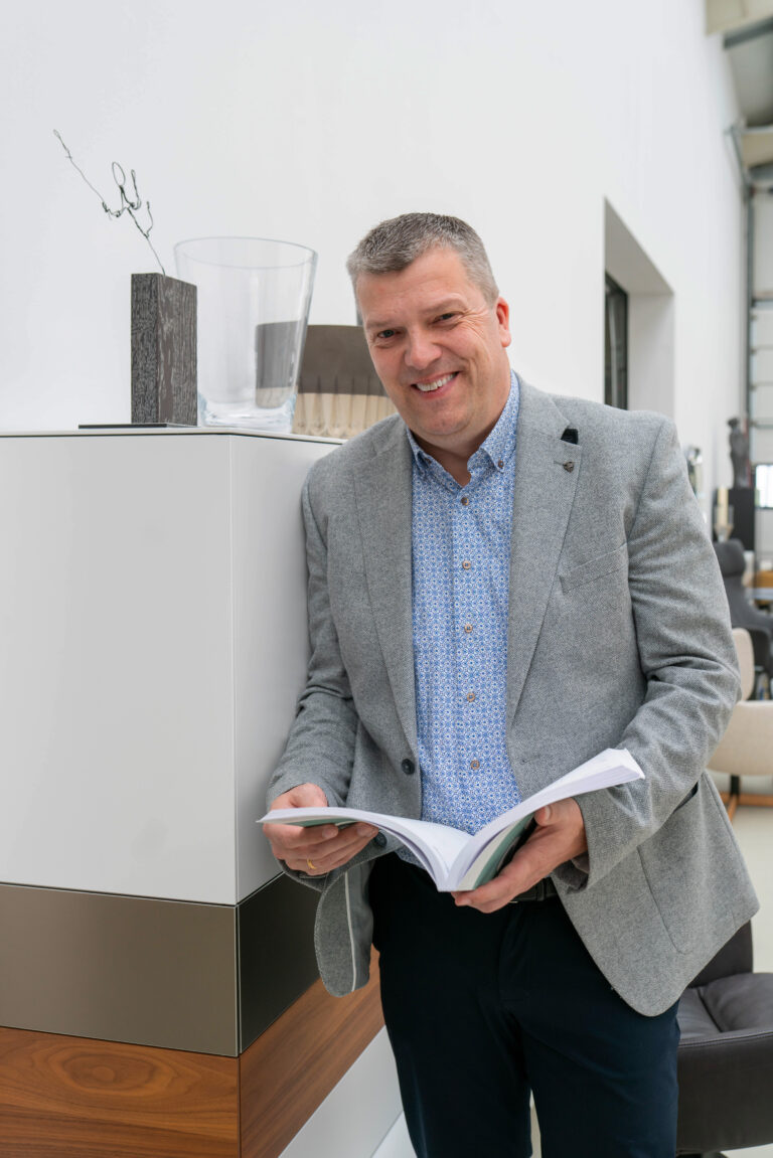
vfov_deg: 54.4
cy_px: 579
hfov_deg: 37.9
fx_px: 1127
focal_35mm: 35
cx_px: 386
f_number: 4
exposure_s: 1/250
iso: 200
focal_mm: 35
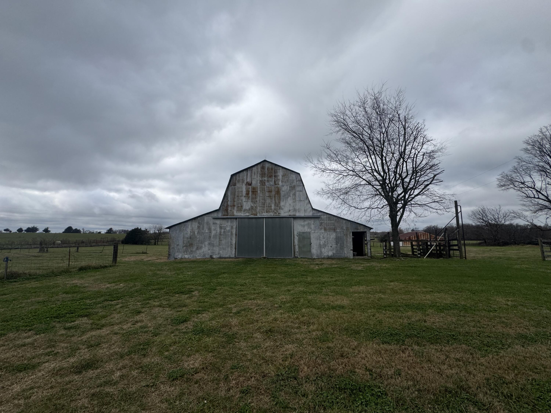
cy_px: 206
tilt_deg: +5.1
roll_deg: -1.1
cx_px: 276
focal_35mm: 14
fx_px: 223
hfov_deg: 102.1
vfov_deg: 85.7
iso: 50
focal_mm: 2.22
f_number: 2.2
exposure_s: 1/1449
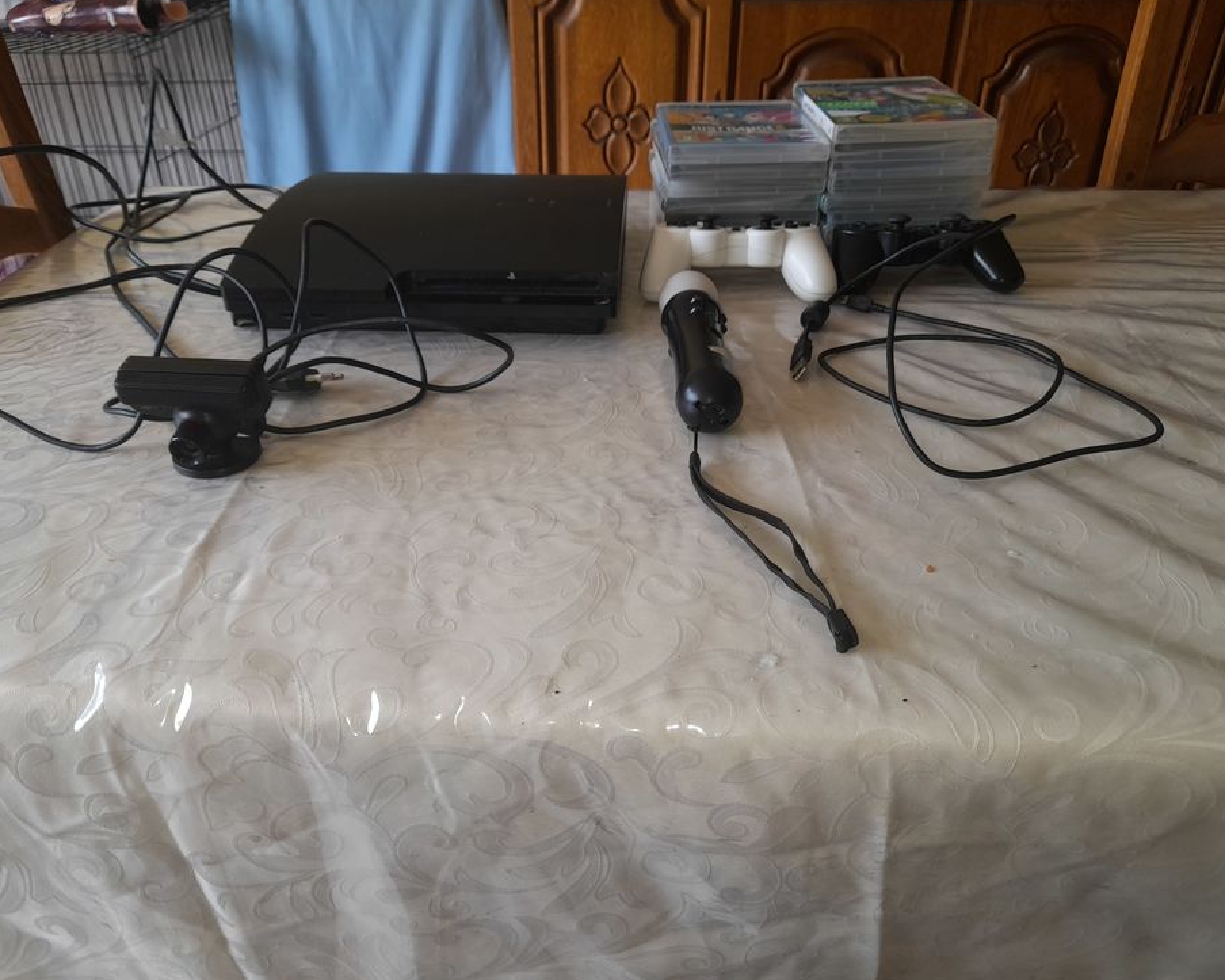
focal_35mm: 27
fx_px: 979
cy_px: 488
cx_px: 577
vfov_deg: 53.2
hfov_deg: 64.0
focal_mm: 4.6
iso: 32
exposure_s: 1/60
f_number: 2
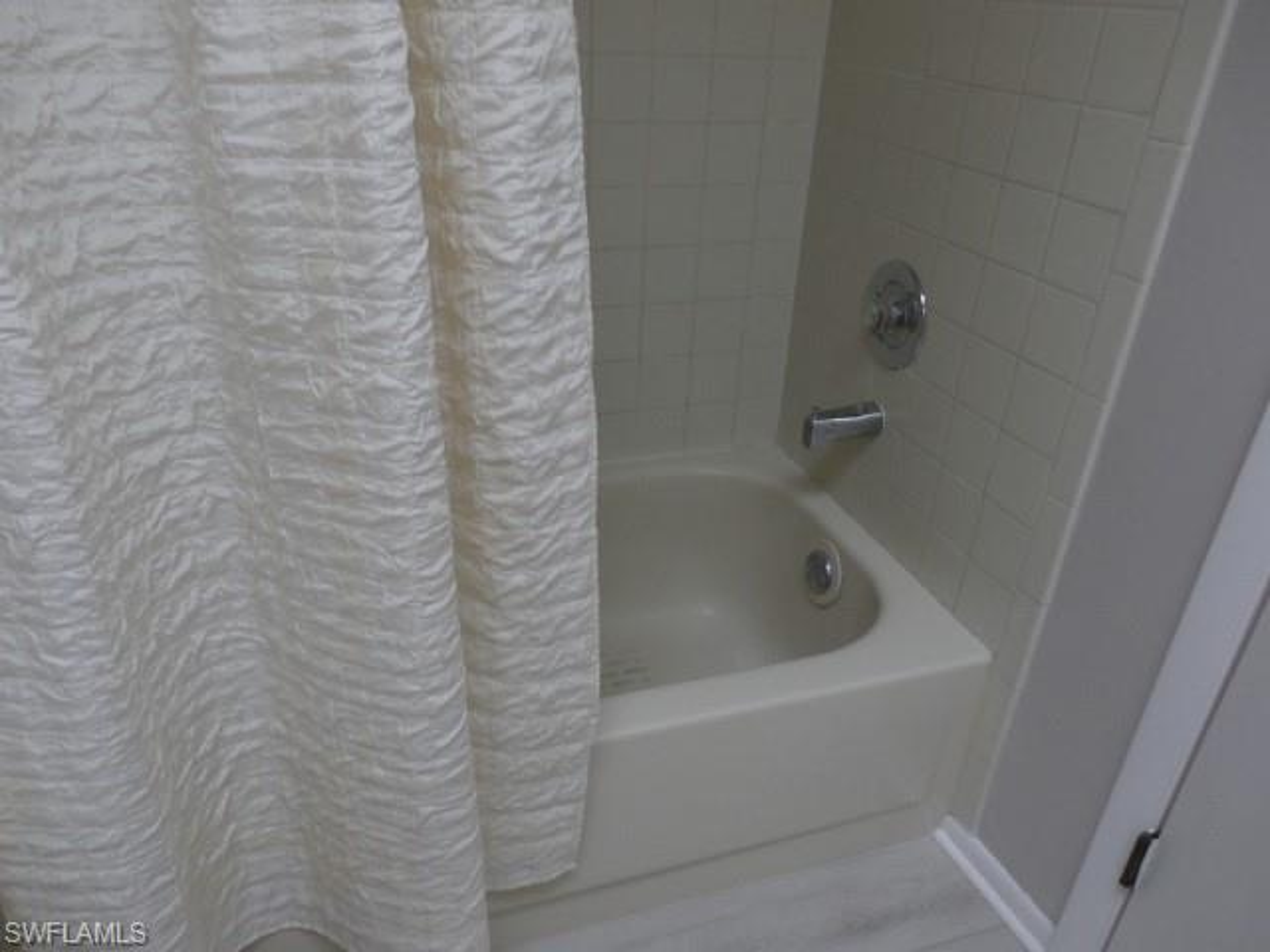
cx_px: 635
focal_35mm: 25
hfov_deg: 69.4
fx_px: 917
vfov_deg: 54.9
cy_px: 476
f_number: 3
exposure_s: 1/40
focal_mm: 4.5
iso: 200
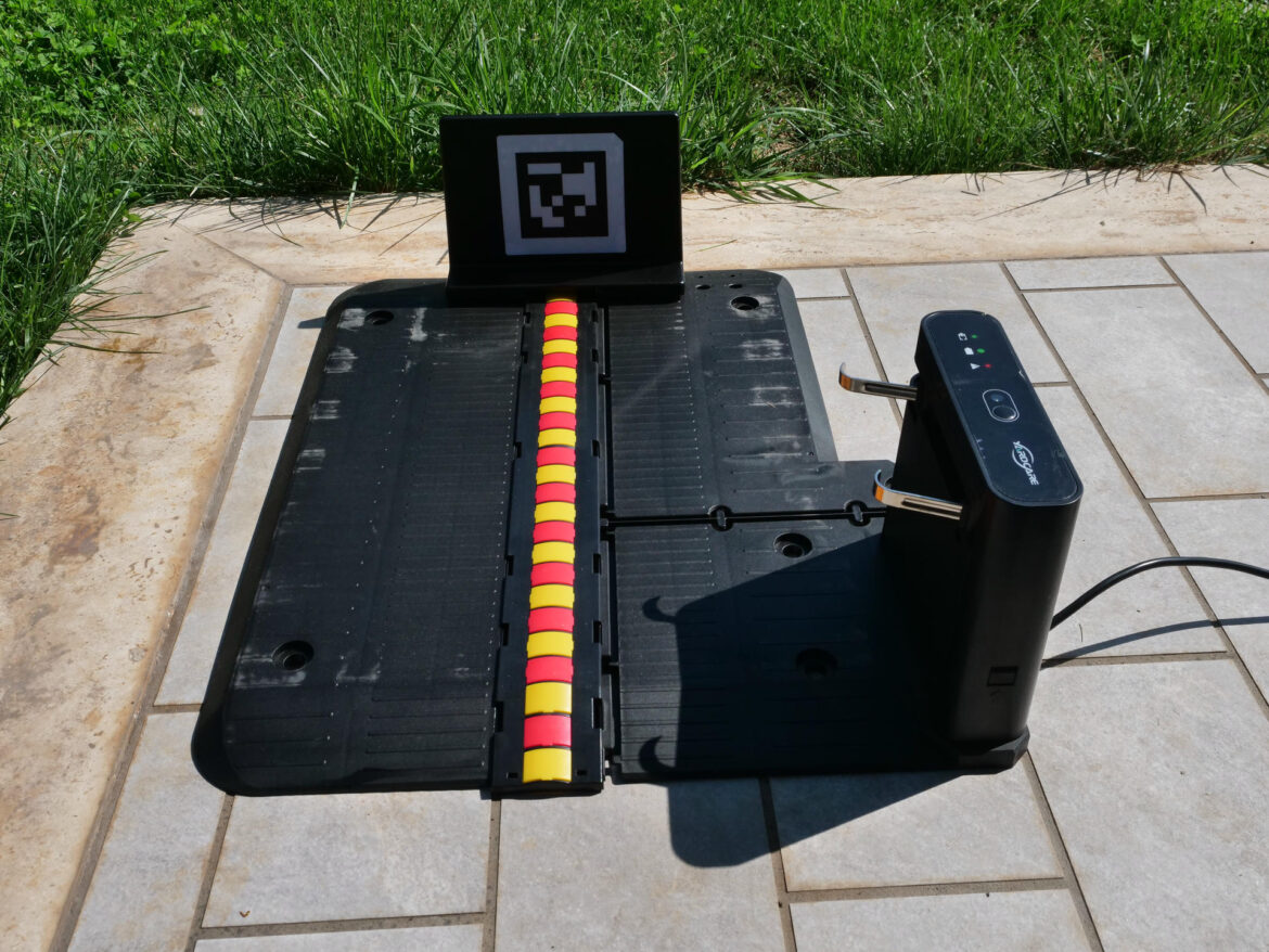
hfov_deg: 53.9
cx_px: 634
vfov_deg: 41.8
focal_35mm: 34
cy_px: 476
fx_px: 1247
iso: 400
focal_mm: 17
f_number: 9
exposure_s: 1/1300
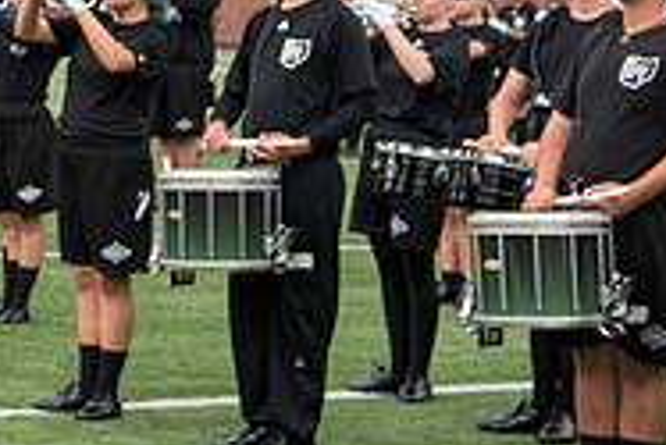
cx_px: -338
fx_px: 2981
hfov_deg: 12.1
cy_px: 2
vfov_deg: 8.5
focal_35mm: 161
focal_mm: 52
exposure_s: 1/1600
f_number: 5.6
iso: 640
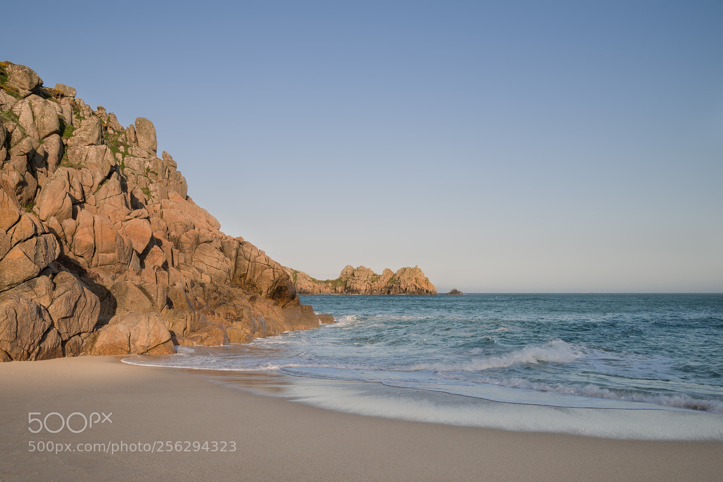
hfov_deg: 58.7
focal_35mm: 32
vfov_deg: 41.1
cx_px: 362
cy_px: 241
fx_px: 643
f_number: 16
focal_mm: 32
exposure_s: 1/30
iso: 100
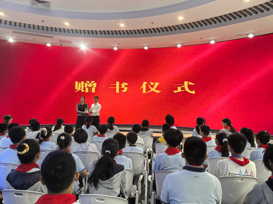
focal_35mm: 27
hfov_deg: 65.3
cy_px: 102
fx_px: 213
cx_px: 136
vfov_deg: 51.4
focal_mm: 5.75
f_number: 2
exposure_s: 1/50
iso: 200
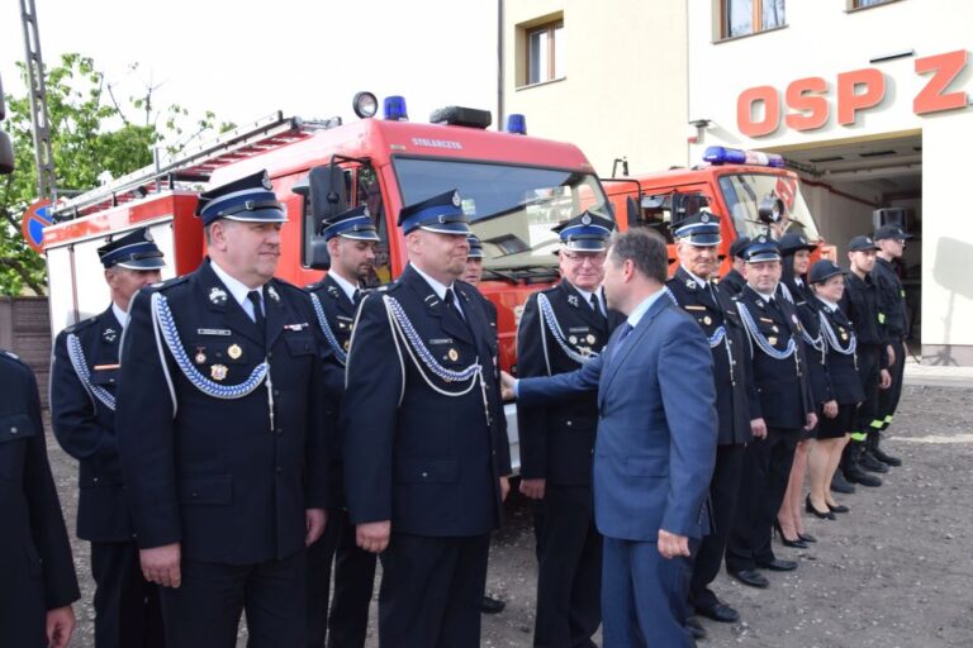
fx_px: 730
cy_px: 324
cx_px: 486
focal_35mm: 27
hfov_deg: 67.4
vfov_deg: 47.9
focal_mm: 18
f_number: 8
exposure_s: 1/250
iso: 400
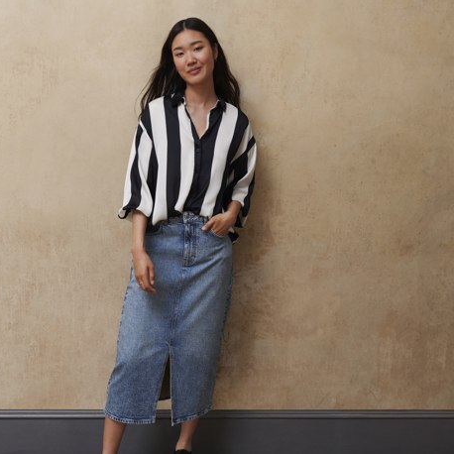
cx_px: 193
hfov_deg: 40.8
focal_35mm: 41
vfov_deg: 40.9
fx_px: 608
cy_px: 227
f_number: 8
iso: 1600
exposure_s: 1/500
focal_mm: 32
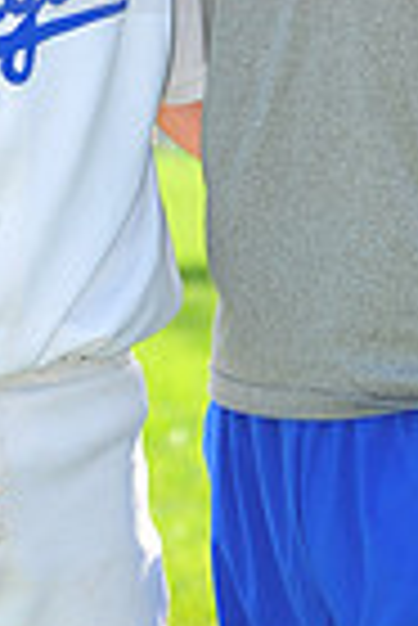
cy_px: -131
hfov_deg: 2.5
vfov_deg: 3.8
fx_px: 9416
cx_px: 135
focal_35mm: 542
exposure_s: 1/400
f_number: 7.1
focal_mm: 130
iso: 320
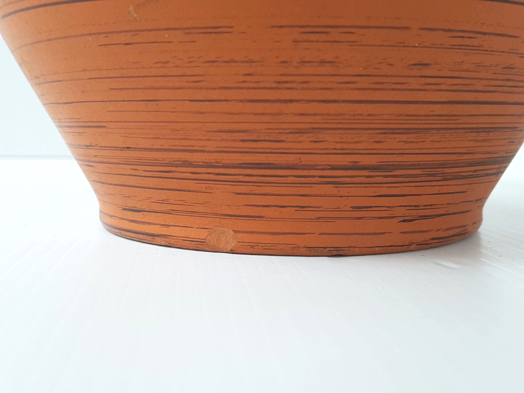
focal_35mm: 26
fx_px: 394
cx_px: 262
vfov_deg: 53.1
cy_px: 196
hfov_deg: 67.3
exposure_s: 1/50
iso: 64
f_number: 1.7
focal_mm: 4.2
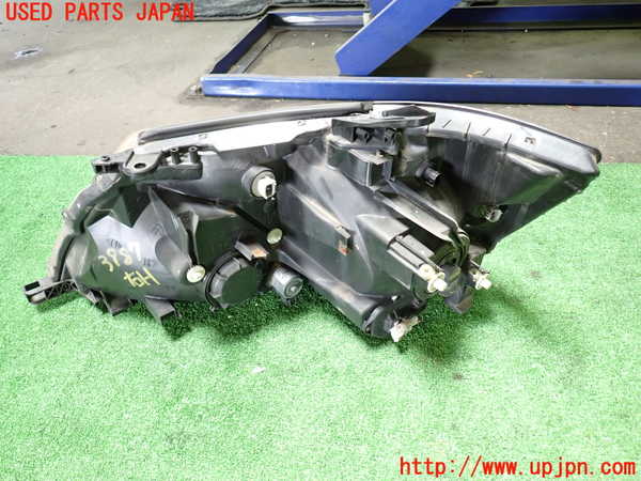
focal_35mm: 25
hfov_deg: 69.4
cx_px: 320
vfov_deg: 54.9
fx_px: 463
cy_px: 240
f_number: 2
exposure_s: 1/30
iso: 250
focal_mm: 4.5
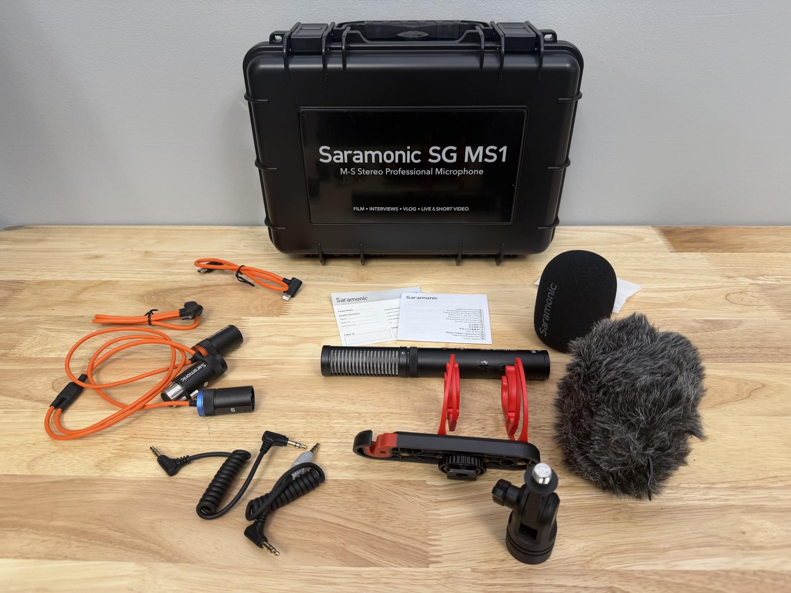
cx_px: 396
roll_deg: +2.2
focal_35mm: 24
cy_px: 296
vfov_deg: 56.8
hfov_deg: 71.6
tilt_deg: -33.7
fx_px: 548
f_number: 1.78
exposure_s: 1/60
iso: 160
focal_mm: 6.76
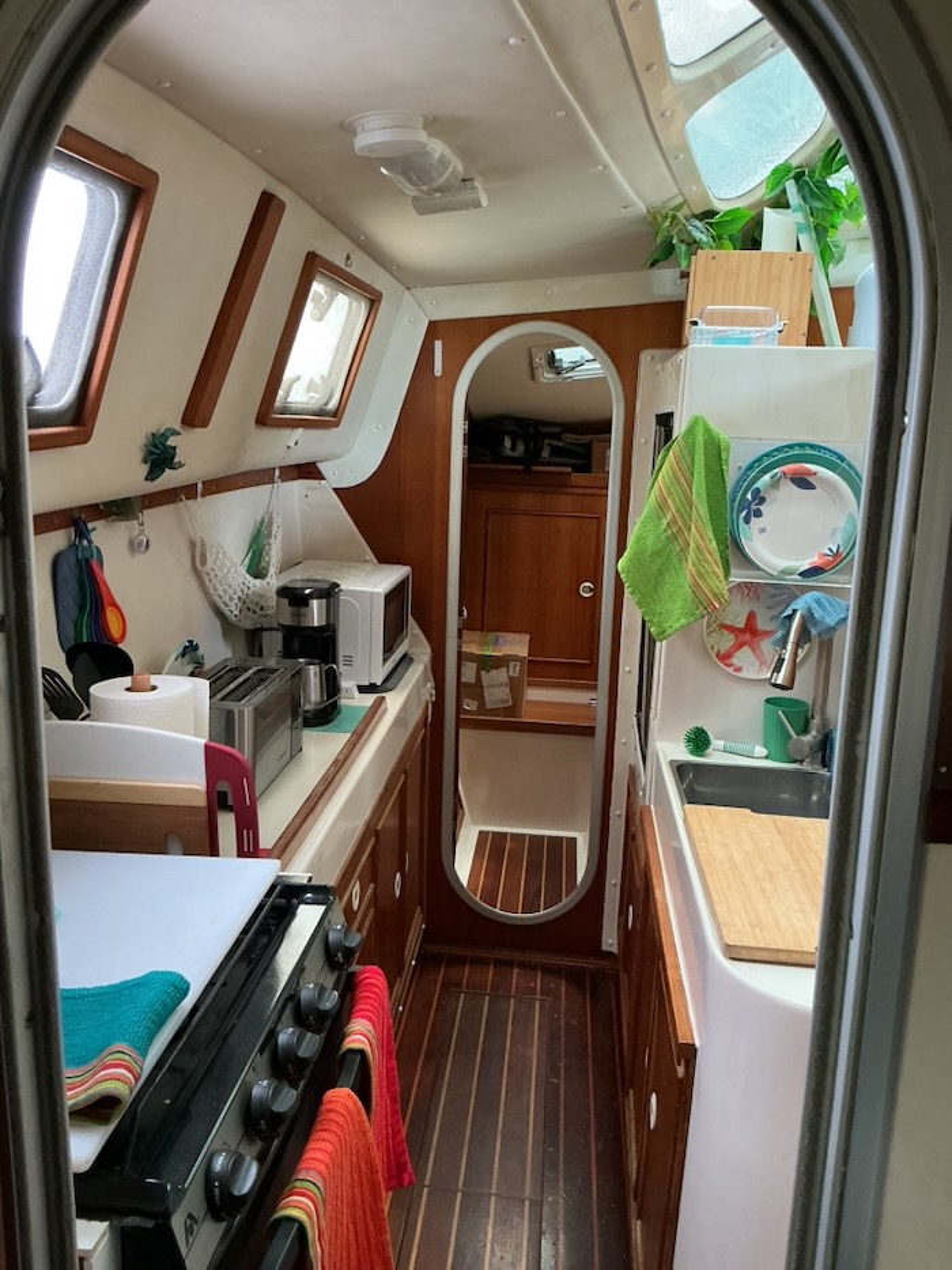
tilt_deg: -13.1
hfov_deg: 48.2
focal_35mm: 29
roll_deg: +0.3
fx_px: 1064
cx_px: 476
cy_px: 635
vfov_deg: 61.7
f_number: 1.8
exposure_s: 1/60
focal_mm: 3
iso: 160
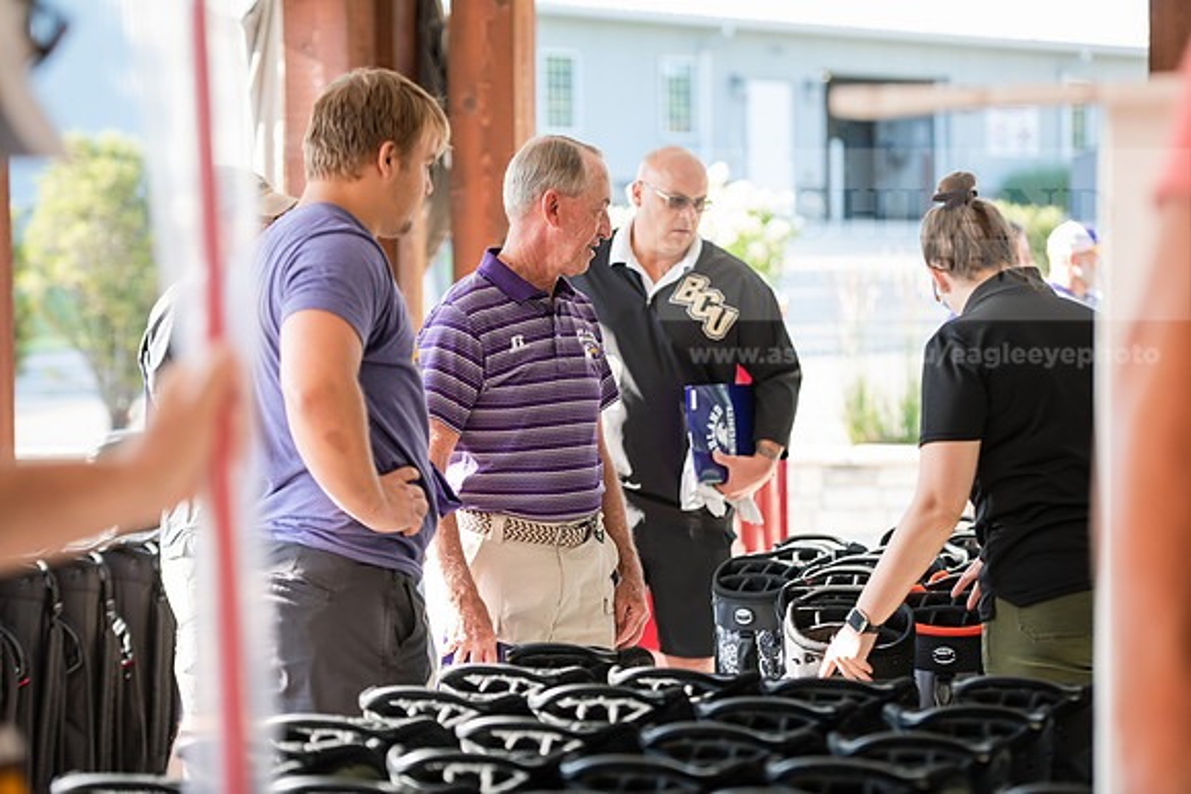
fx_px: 3243
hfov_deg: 20.8
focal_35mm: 98
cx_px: 596
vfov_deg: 14.0
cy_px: 397
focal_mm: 98
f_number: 3.2
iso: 400
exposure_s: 1/320
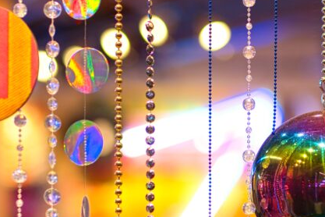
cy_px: 105
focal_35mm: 184
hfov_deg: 11.1
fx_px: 1661
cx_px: 245
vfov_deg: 7.5
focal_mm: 50
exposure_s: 1/170
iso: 160
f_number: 1.4
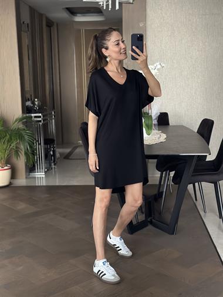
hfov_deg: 30.3
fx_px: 412
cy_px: 148
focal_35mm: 48
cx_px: 112
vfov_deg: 39.6
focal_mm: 6.86
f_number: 1.78
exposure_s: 1/40
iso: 640
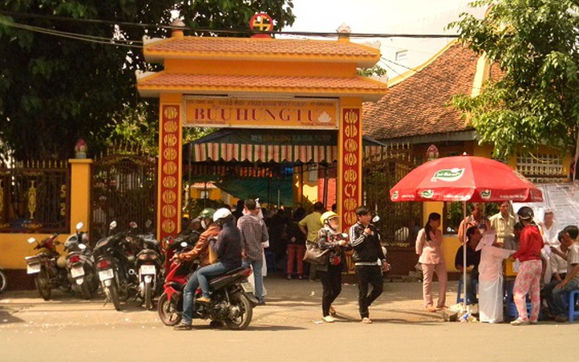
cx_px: 290
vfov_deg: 21.6
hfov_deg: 34.0
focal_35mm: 60
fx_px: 947
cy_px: 176
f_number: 8.2
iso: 800
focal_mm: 10.1
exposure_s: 1/834
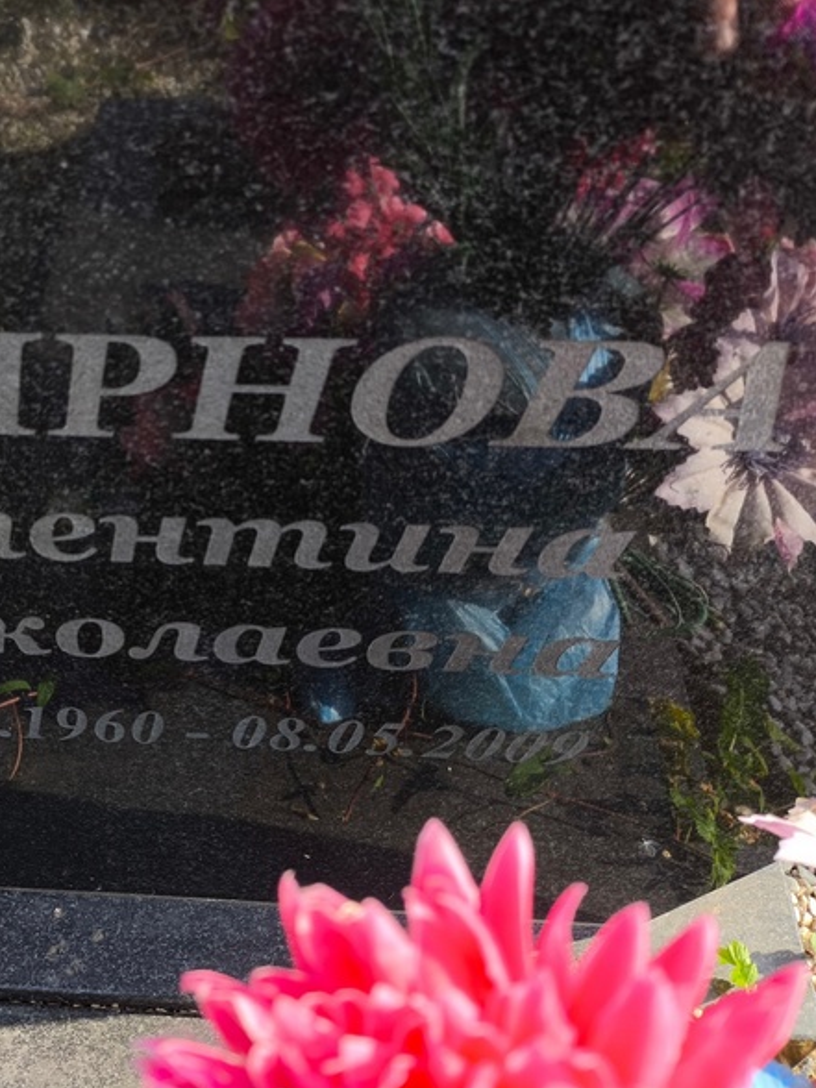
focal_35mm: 34
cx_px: 225
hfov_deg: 40.8
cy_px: 553
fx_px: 1069
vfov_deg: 54.0
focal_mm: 4.71
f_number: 1.7
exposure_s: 1/371
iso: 50
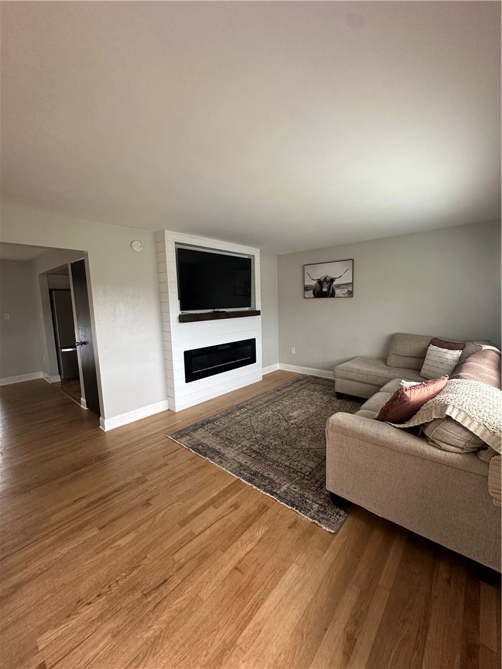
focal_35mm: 14
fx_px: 271
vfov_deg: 102.1
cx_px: 251
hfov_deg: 85.7
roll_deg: +1.1
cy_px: 334
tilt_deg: -6.3
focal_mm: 2.22
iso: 200
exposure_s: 1/60
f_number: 2.2
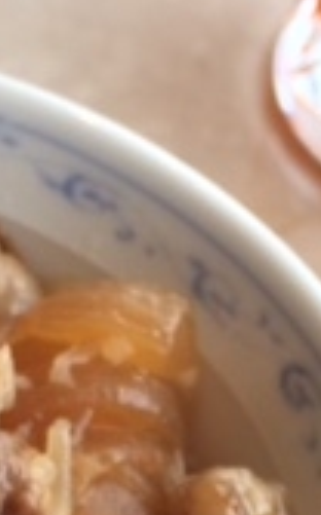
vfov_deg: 17.0
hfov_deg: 11.0
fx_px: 1656
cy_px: 586
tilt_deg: -53.3
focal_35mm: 118
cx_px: 43
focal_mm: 4.15
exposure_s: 1/120
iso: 32
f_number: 2.2
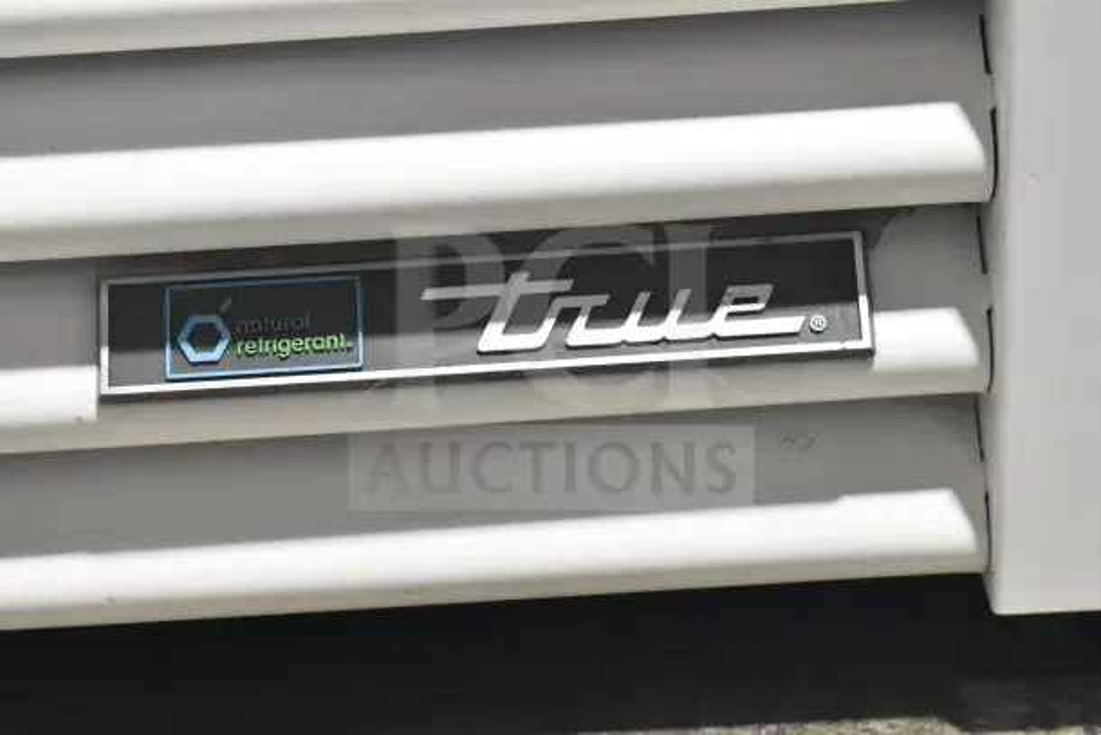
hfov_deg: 24.6
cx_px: 550
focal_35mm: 82
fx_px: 2524
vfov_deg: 16.6
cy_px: 368
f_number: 5.6
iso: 6400
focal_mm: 55
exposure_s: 1/320
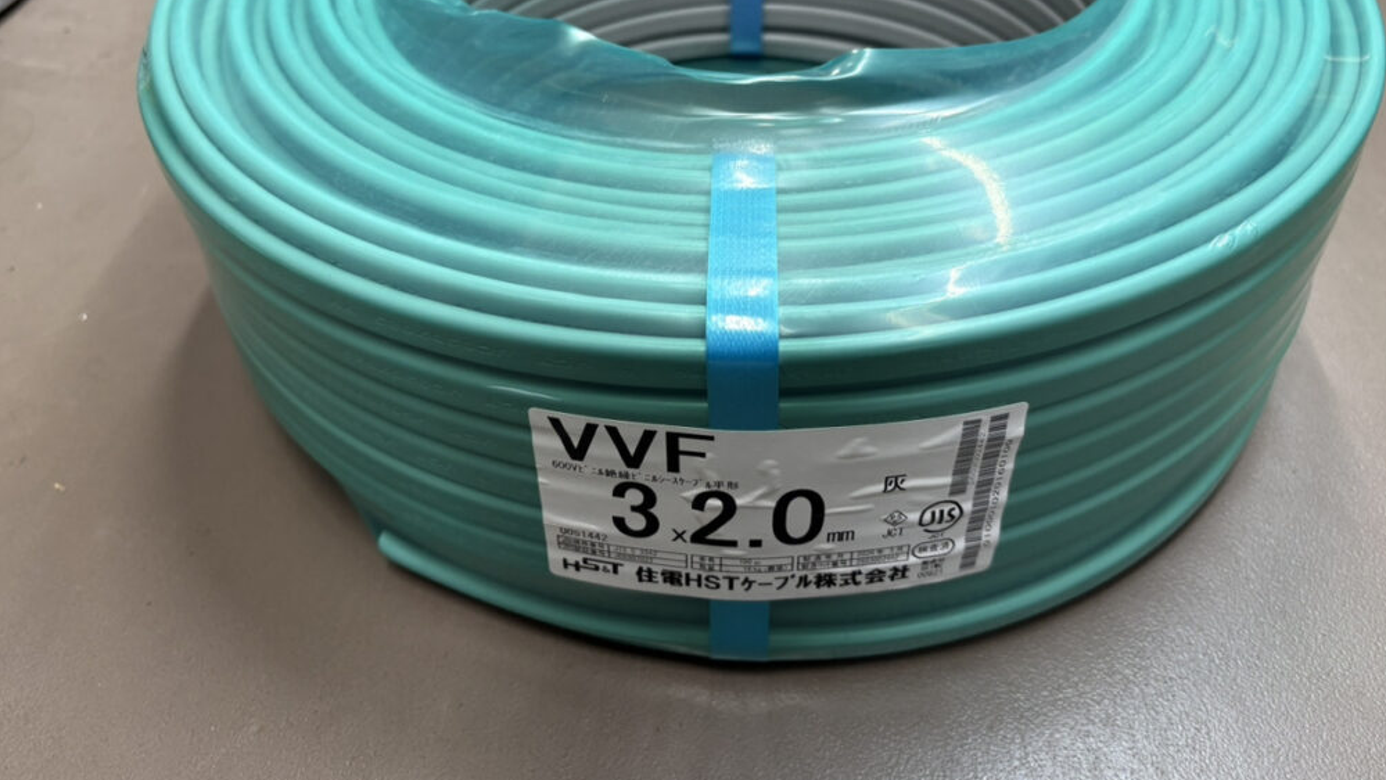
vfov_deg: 39.9
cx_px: 708
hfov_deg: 66.0
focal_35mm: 29
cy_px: 291
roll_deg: +1.0
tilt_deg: -42.4
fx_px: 1066
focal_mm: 5.96
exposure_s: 1/50
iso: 125
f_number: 1.6
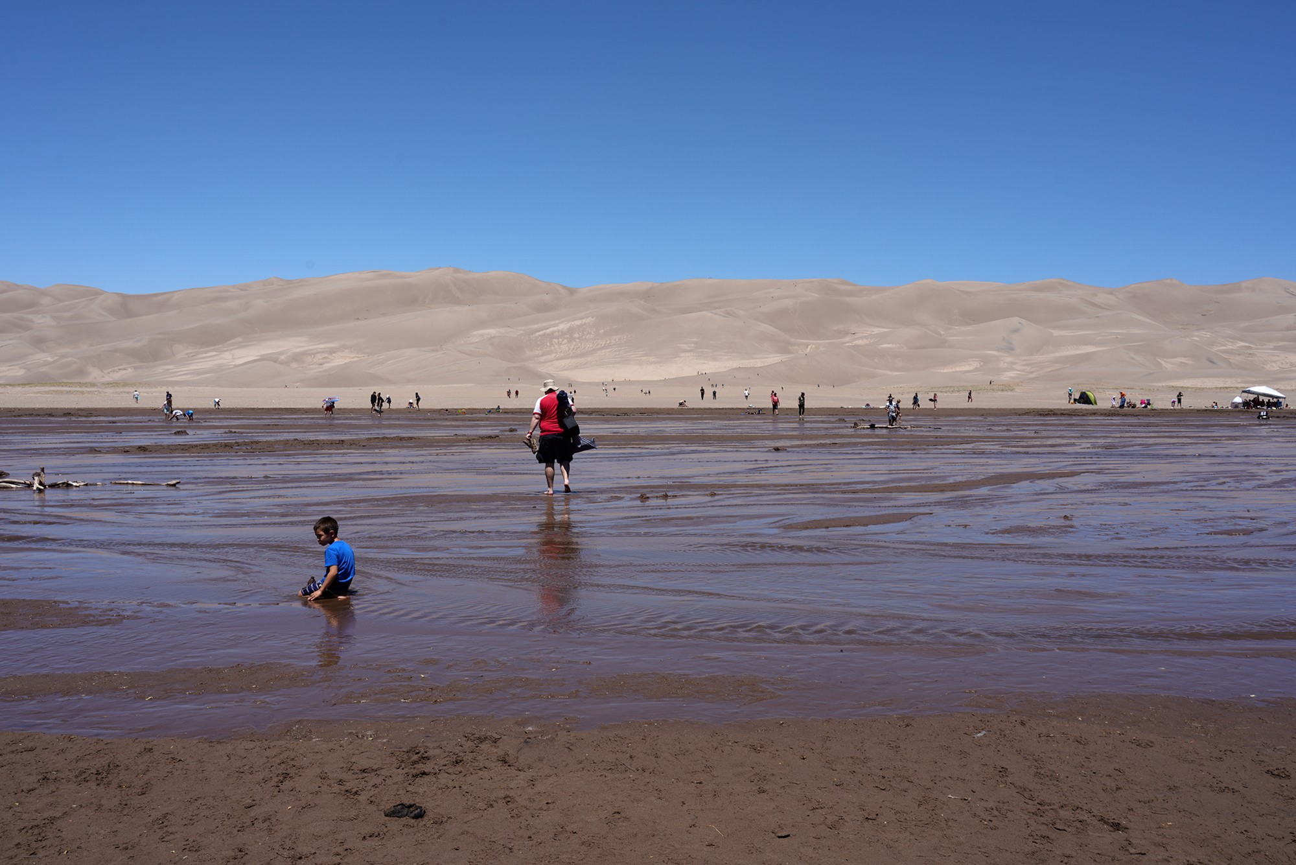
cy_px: 432
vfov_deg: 43.6
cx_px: 648
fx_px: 1080
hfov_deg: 61.9
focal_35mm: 30
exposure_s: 1/160
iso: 80
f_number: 13
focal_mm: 30
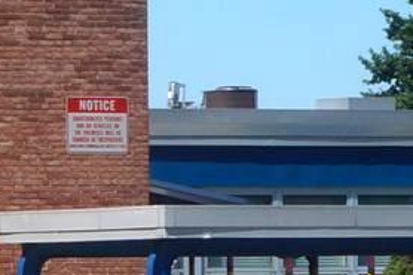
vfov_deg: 3.5
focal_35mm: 387
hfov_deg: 5.2
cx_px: -498
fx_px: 4433
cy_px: 273
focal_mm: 35
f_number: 16
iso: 200
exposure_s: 1/200
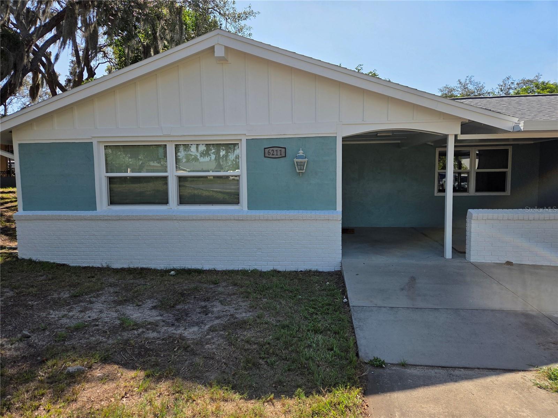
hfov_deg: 73.9
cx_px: 279
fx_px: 371
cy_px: 209
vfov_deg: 58.9
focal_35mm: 23
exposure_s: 1/4274
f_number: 1.8
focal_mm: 5.4
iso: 80
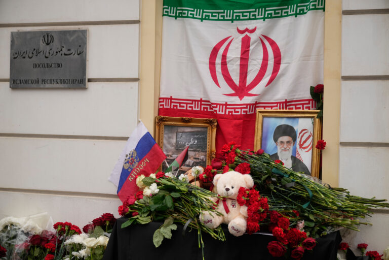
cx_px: 194
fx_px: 562
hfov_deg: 38.2
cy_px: 130
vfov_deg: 26.0
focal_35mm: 52
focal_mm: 52
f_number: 2.8
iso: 320
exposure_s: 1/640
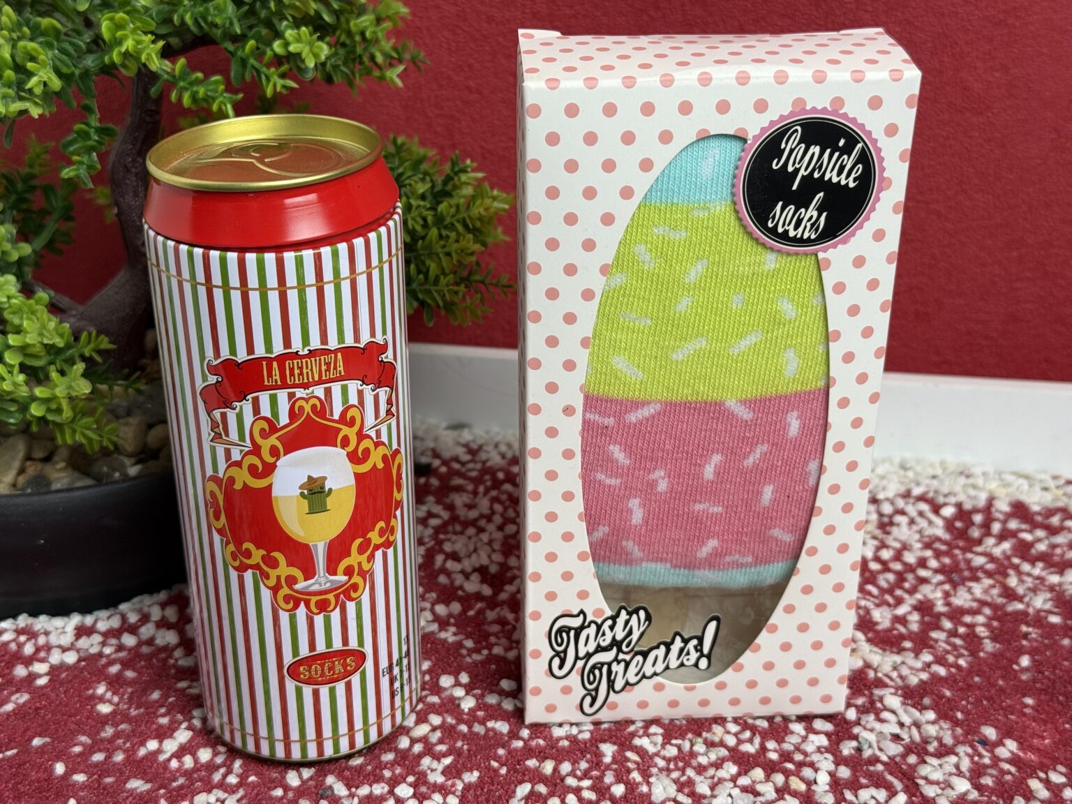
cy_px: 402
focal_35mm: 48
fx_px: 1486
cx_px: 536
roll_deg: -0.3
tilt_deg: -25.8
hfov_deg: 39.7
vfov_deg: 30.3
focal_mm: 6.76
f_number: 1.78
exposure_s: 1/50
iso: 50
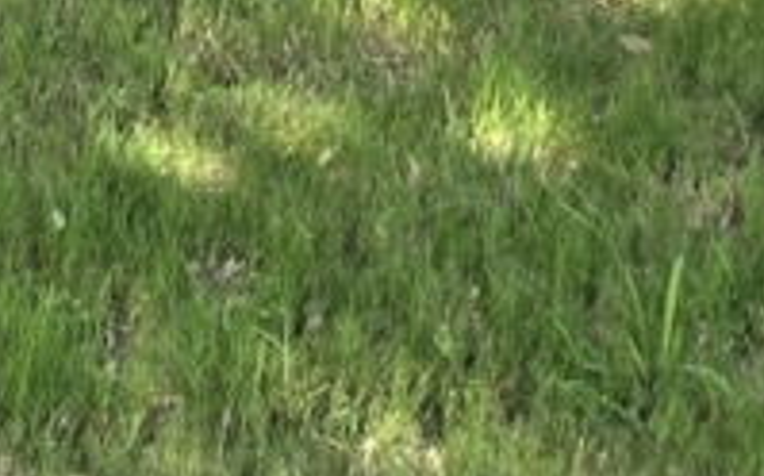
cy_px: -958
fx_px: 2954
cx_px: -207
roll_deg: -1.3
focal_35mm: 142
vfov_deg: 7.9
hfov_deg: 14.2
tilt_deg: +3.6
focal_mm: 5.1
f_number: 1.6
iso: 50
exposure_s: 1/943
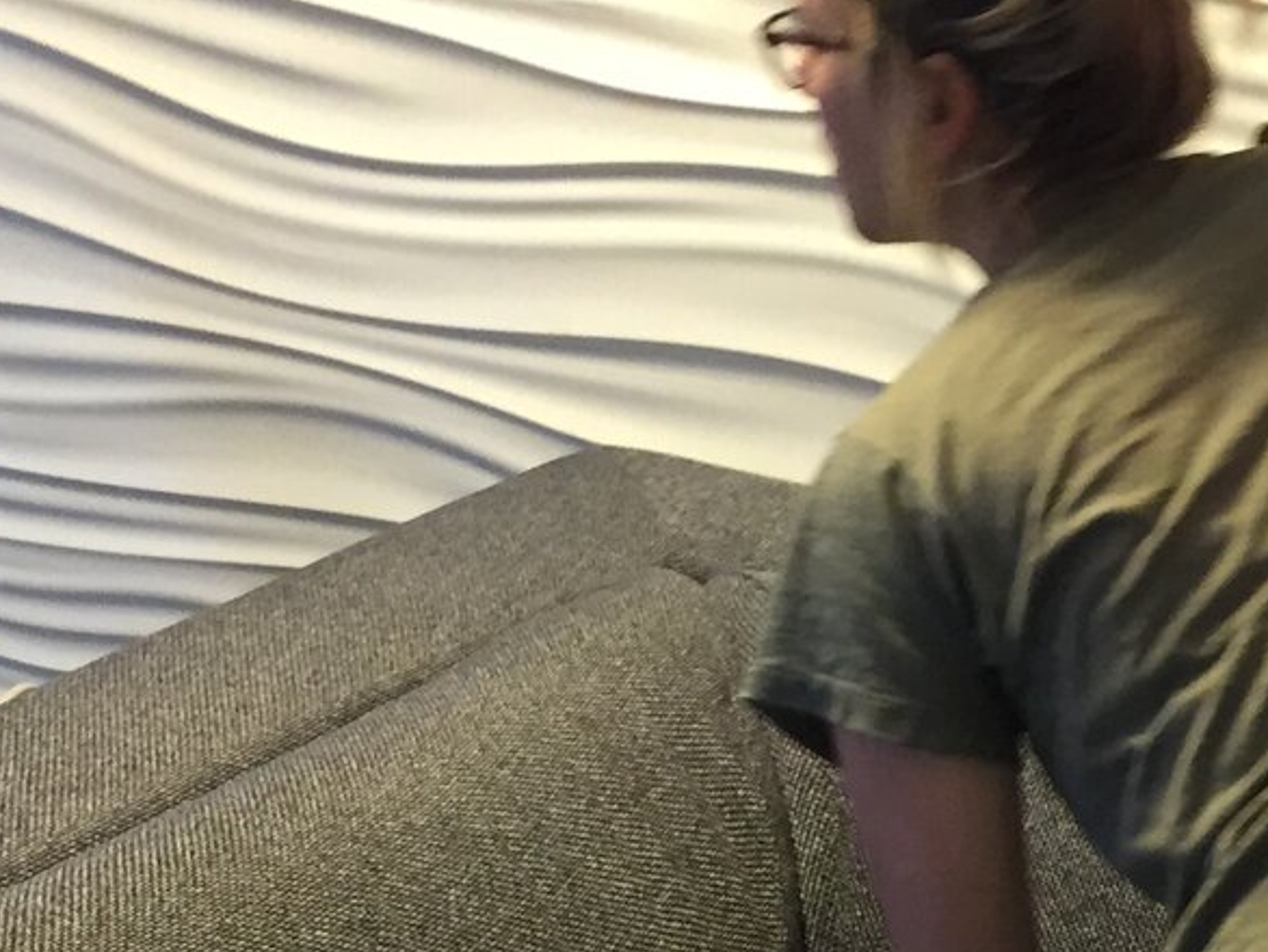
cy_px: 1214
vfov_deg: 14.9
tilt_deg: -27.9
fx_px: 3481
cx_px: 1359
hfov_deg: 19.8
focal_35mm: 95
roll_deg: -6.7
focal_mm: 4.15
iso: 100
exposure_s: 1/30
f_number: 2.2
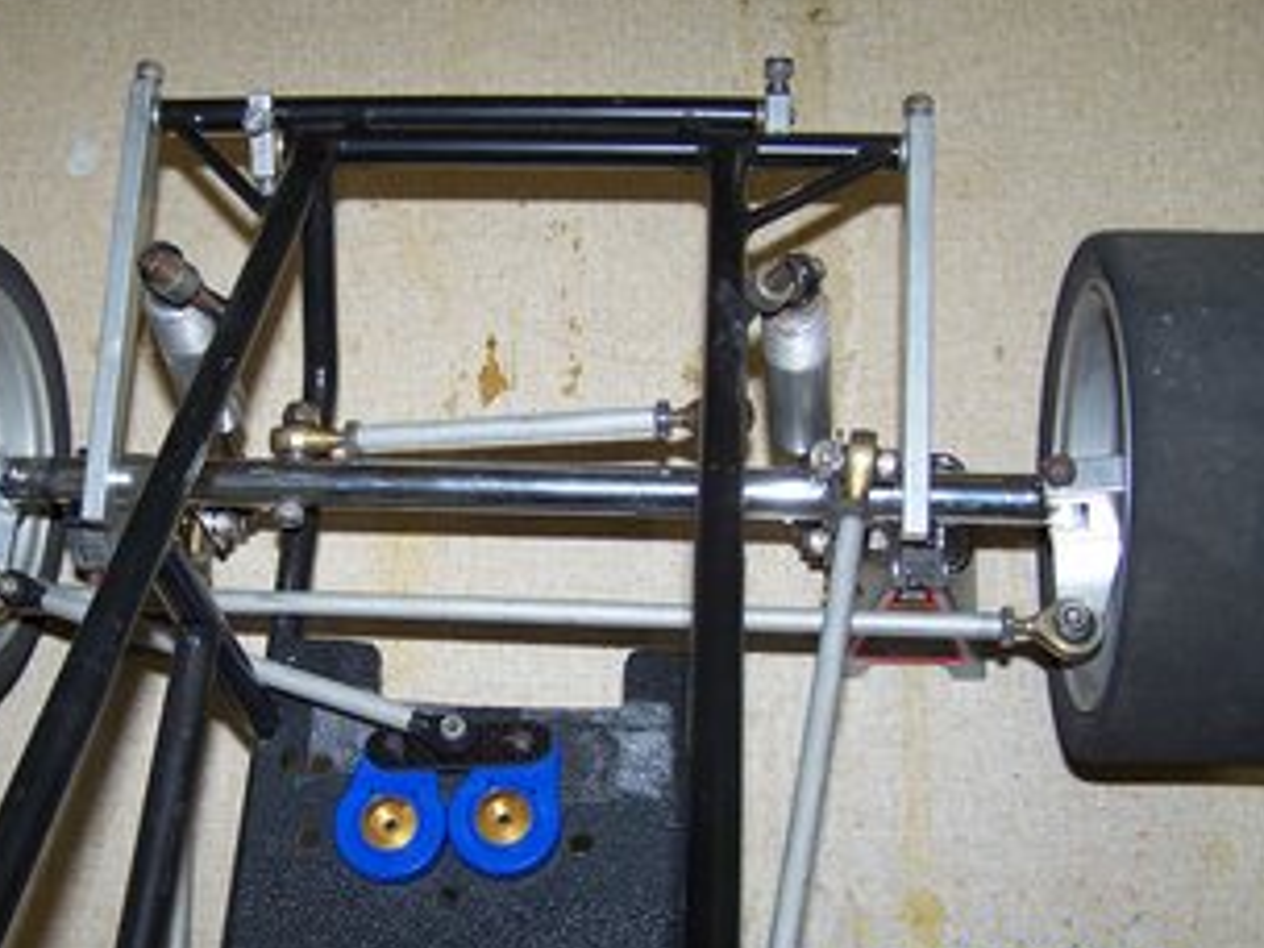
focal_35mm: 50
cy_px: 532
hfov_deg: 37.8
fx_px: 1826
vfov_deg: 29.1
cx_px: 437
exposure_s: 1/60
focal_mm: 6.3
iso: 80
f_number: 2.8
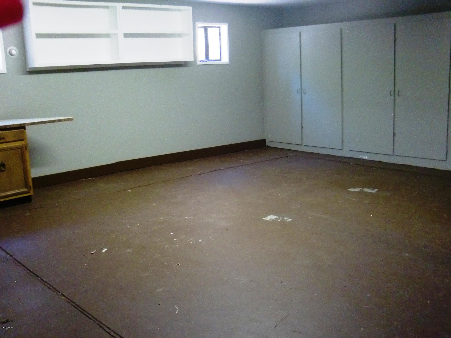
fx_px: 495
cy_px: 169
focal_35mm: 38
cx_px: 226
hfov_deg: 49.0
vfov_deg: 37.7
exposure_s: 1/15
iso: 400
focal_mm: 6.66
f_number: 3.9
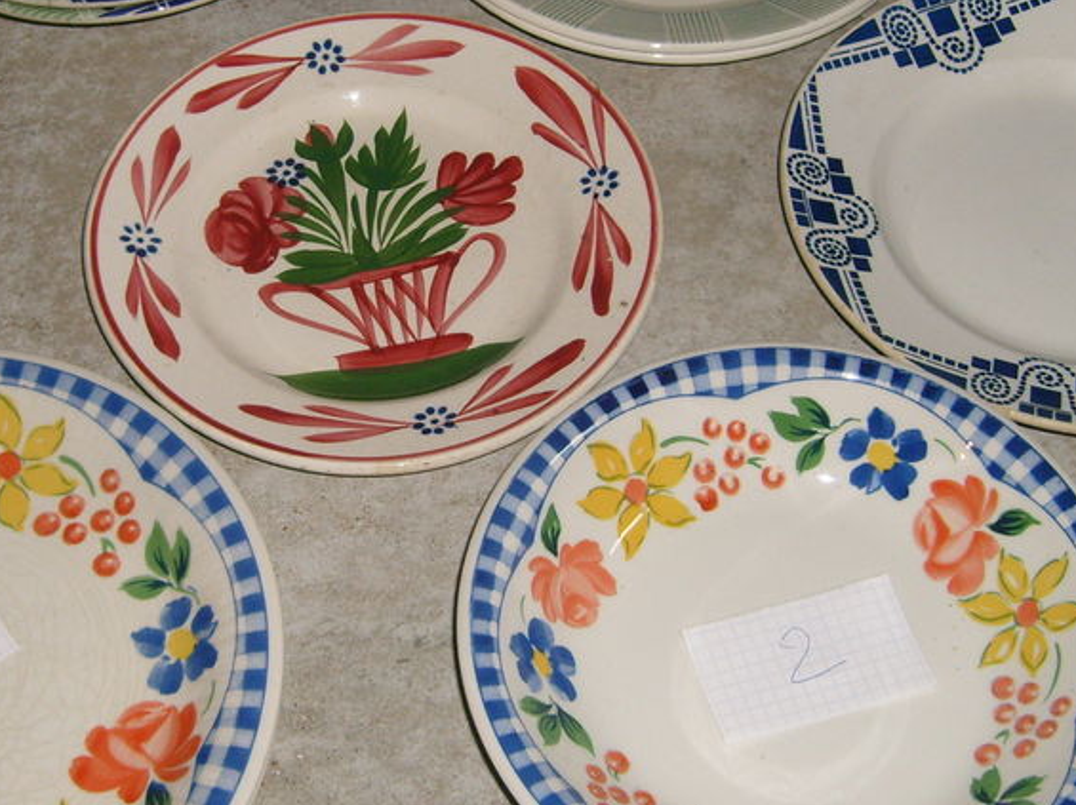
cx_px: 411
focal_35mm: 62
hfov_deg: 31.1
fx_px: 1926
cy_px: 316
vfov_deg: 23.6
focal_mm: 5.8
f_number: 2.8
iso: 100
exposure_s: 1/45
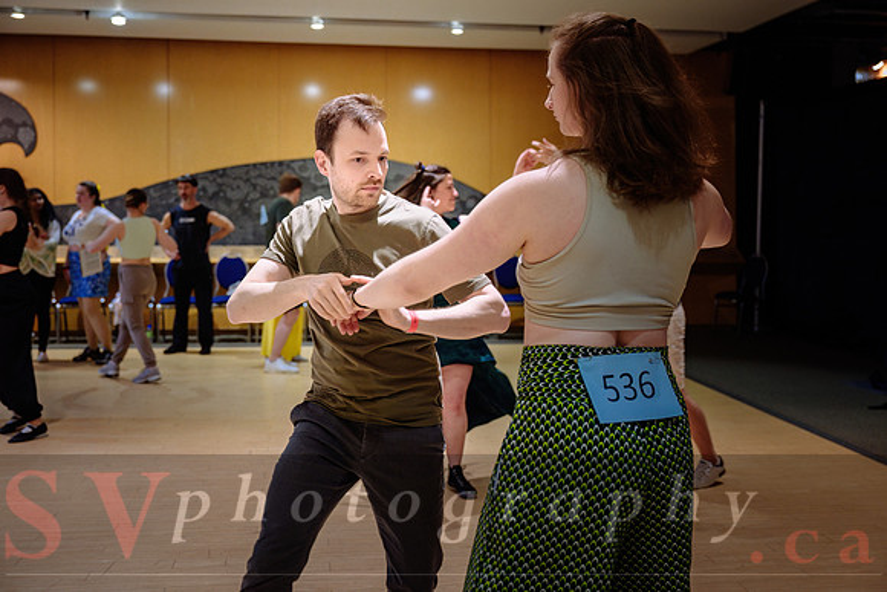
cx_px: 454
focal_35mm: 41
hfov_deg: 47.9
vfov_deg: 33.0
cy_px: 294
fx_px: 999
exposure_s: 1/125
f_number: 2.8
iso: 1600
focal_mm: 39
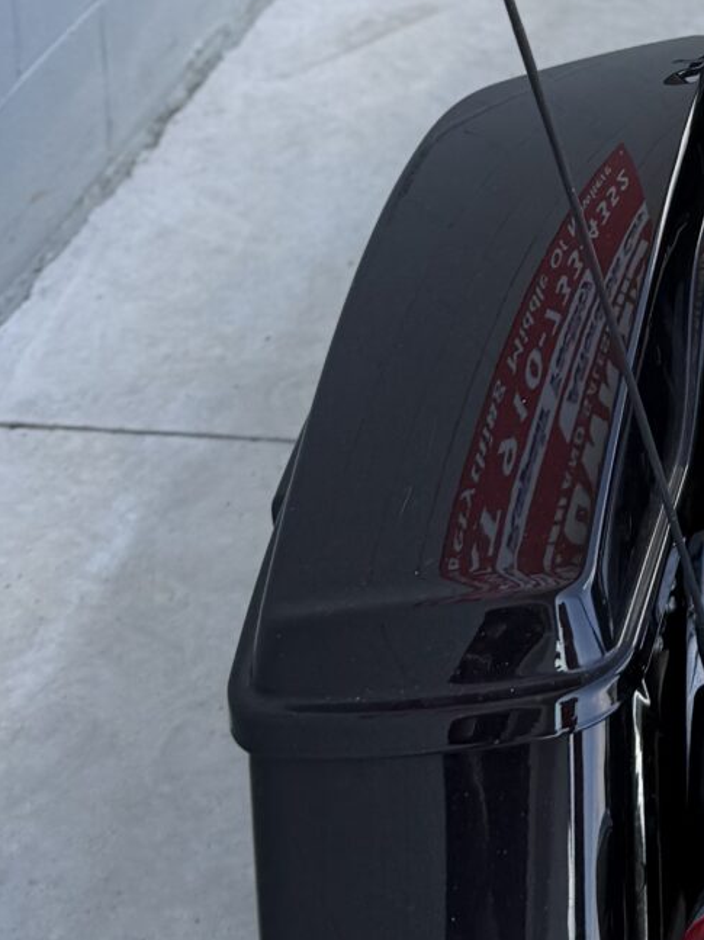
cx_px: 973
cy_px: -186
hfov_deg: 14.7
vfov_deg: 19.5
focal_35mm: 95
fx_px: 2577
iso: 80
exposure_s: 1/765
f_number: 1.78
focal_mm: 6.76
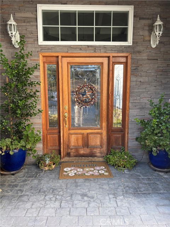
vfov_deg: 67.3
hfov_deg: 53.1
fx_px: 170
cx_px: 85
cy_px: 114
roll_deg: -0.4
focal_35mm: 26
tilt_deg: -6.8
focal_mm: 5.96
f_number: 1.6
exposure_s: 1/121
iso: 50
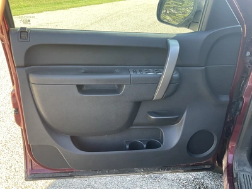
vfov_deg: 48.2
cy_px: 94
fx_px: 211
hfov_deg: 61.7
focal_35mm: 29
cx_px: 126
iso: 40
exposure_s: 1/122
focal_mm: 3
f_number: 1.8
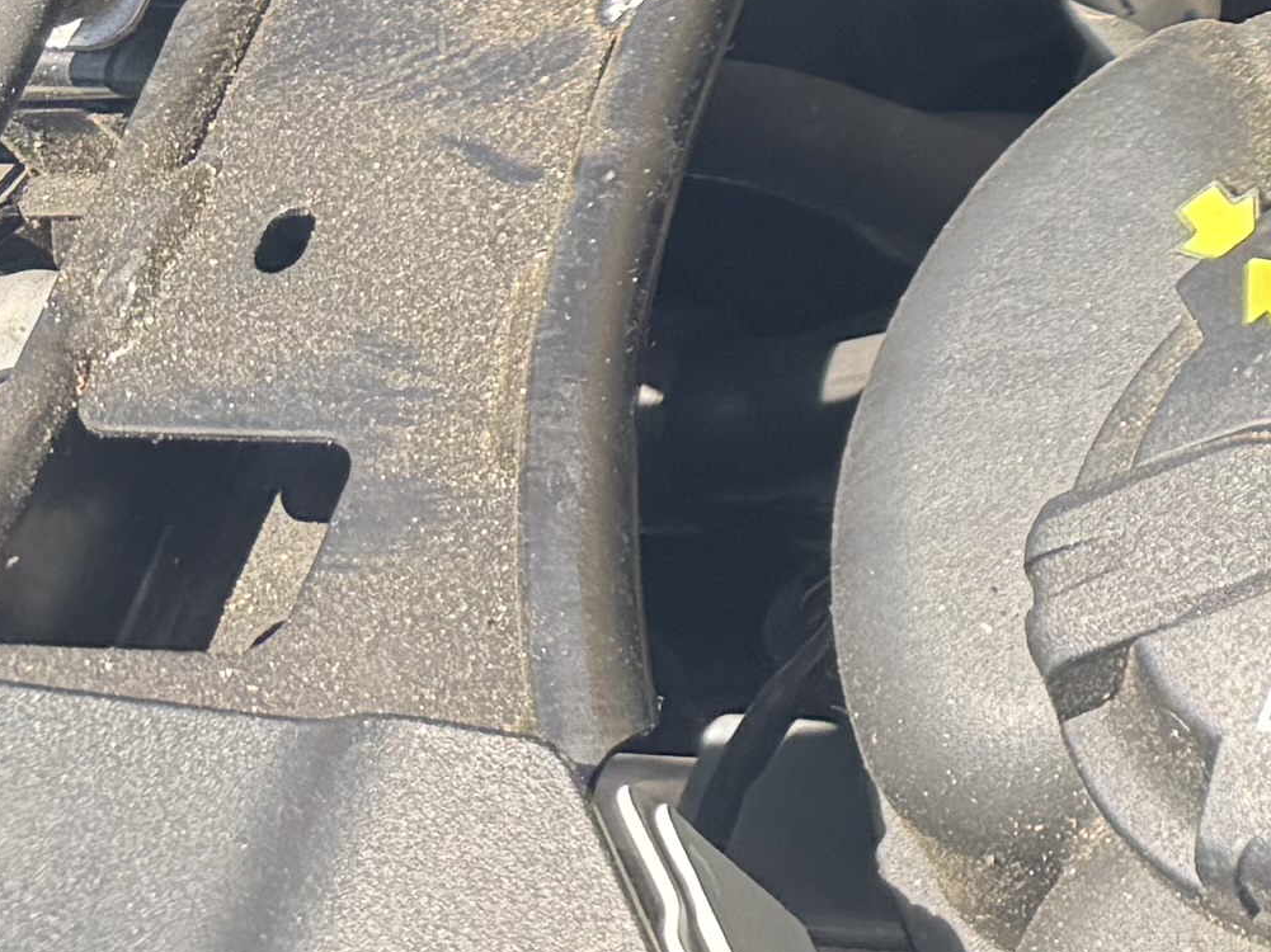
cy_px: -993
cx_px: 3334
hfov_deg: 11.2
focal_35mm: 137
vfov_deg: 10.0
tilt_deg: -49.3
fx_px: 5028
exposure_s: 1/979
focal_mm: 6.76
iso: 100
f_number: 1.78
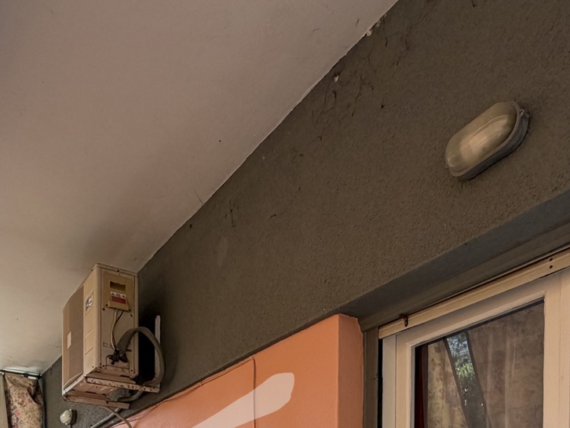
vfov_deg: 30.5
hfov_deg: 50.1
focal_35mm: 37
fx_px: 609
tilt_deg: -0.3
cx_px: 294
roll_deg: -0.3
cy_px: 557
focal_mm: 2.22
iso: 50
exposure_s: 1/154
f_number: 2.2
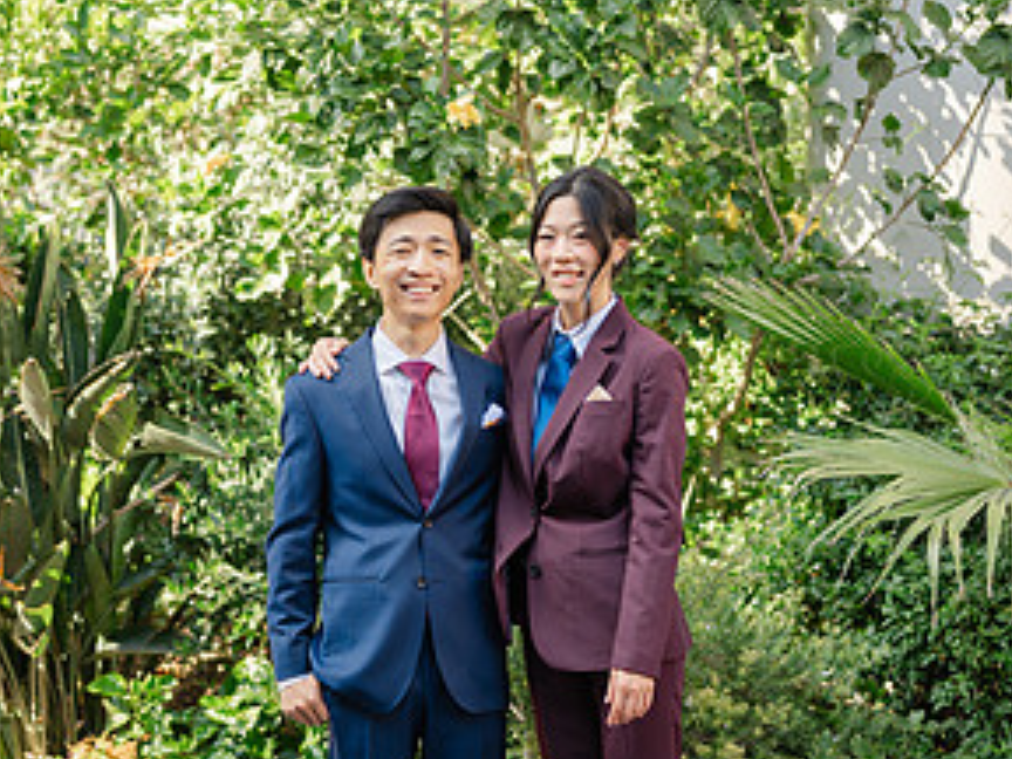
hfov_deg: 26.0
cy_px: 446
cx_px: 495
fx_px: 2193
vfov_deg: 19.6
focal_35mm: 75
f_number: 2
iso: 80
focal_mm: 50
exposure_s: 1/320
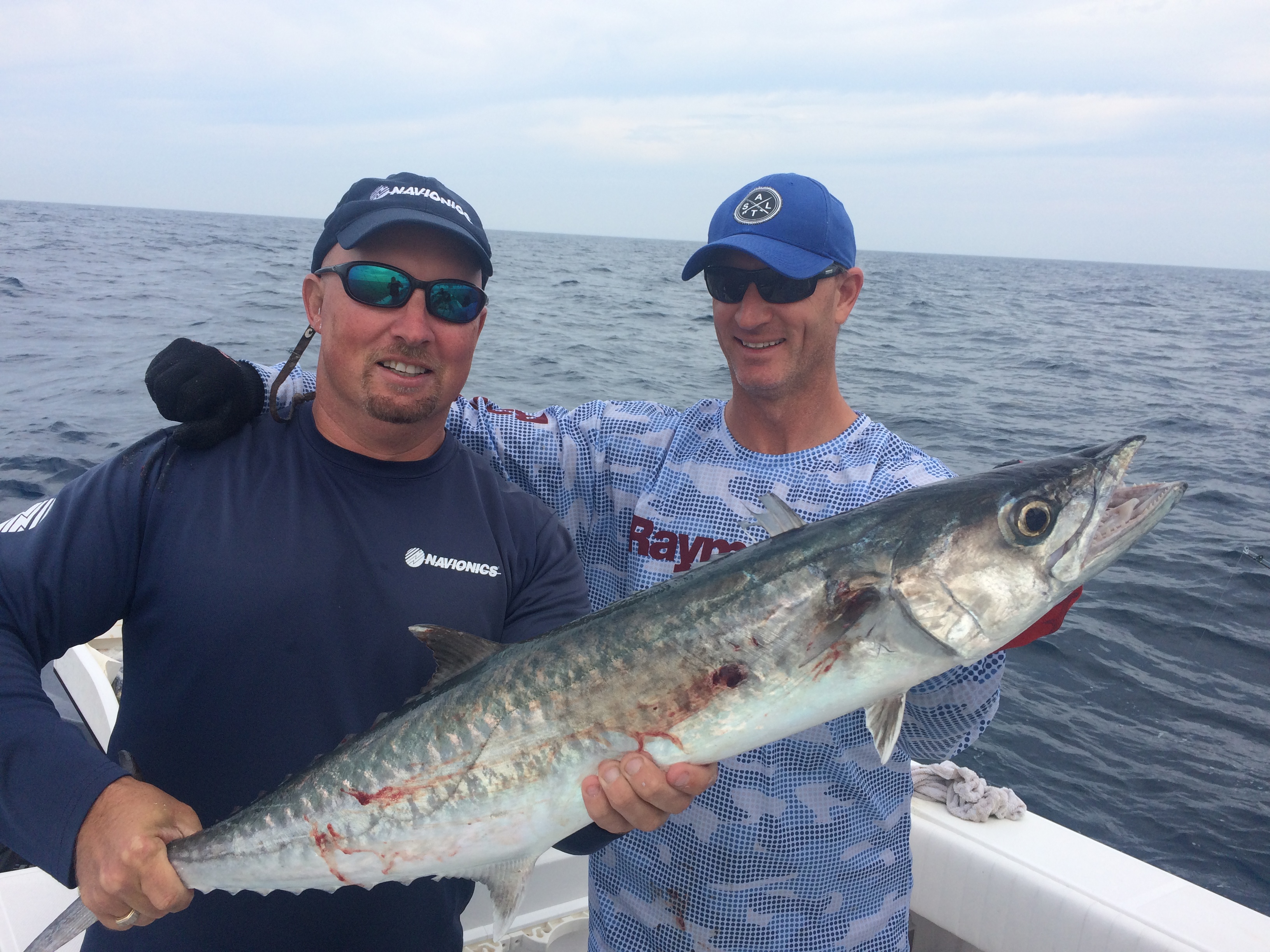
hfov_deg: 61.7
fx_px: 1064
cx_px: 635
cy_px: 476
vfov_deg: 48.2
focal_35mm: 29
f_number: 2.2
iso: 32
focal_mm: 4.15
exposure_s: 1/1786
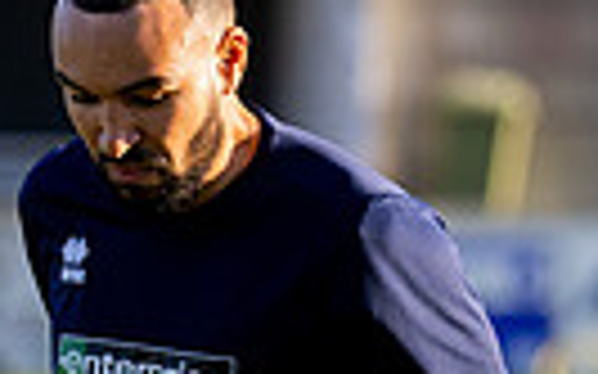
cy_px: 657
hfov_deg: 2.4
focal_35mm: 873
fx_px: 14222
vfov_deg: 1.5
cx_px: 264
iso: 400
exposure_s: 1/2500
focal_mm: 135
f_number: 2.8
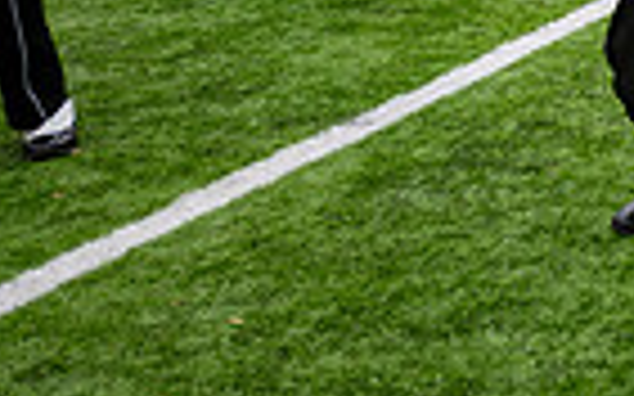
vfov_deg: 9.0
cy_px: -407
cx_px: 1160
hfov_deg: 13.7
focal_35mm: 136
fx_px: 2349
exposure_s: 1/500
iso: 100
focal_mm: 32.5
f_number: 2.8
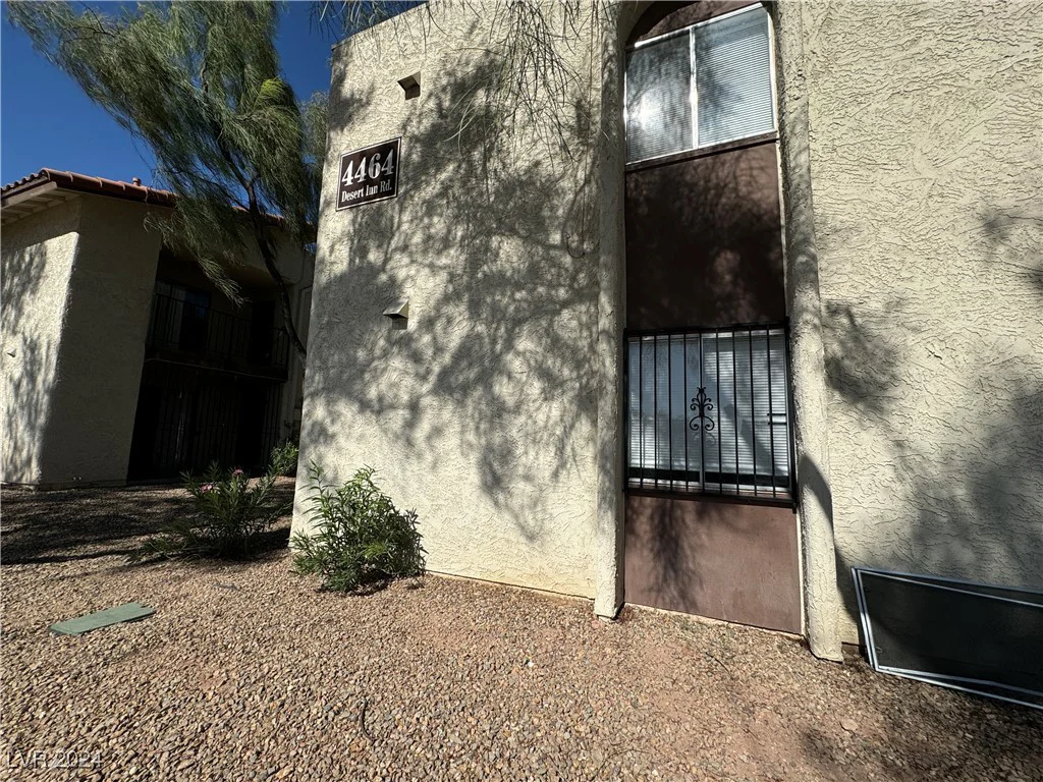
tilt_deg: +5.7
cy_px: 391
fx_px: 422
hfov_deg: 102.1
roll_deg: -2.1
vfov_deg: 85.7
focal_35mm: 14
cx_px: 522
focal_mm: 2.22
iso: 50
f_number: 2.2
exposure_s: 1/3546
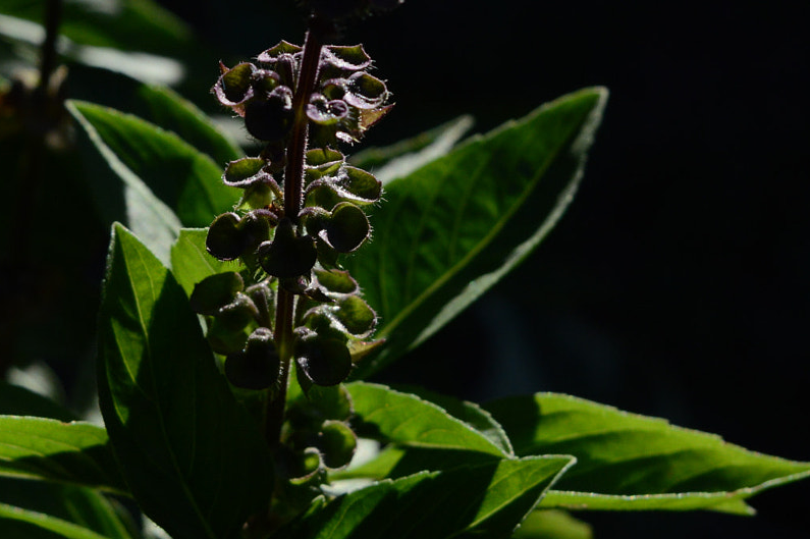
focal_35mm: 166
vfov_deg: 8.3
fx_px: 3733
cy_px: 183
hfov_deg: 12.4
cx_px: 270
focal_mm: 55
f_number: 9
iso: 400
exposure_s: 1/500
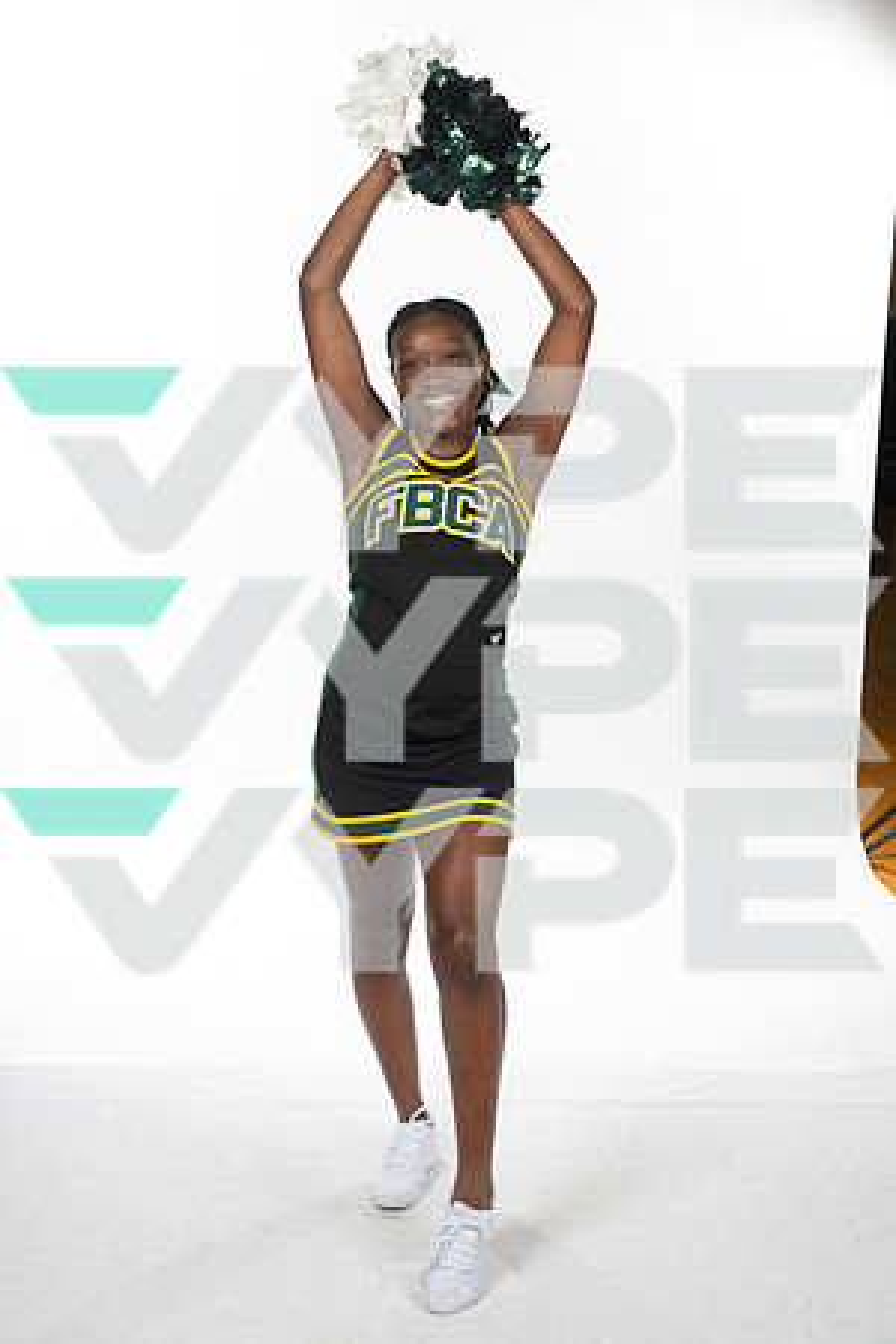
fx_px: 2053
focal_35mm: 55
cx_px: 448
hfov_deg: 24.6
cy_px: 672
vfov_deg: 36.2
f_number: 8
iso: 640
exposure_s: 1/400
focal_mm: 55
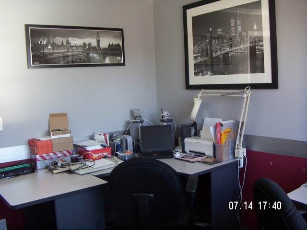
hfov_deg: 51.4
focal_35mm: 36
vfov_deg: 39.7
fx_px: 319
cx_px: 154
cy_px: 115
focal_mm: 4.7
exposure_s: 1/50
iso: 100
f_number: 2.8
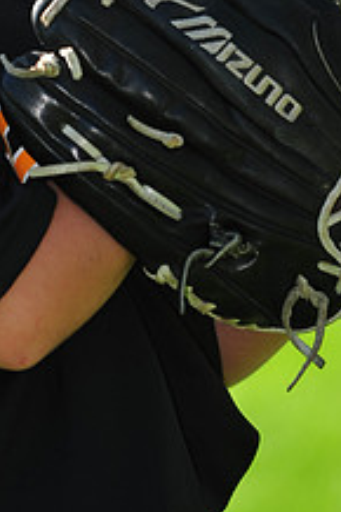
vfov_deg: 3.9
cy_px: -92
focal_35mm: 531
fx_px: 7556
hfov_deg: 2.6
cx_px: -19
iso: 200
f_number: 5
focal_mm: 200
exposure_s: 1/500
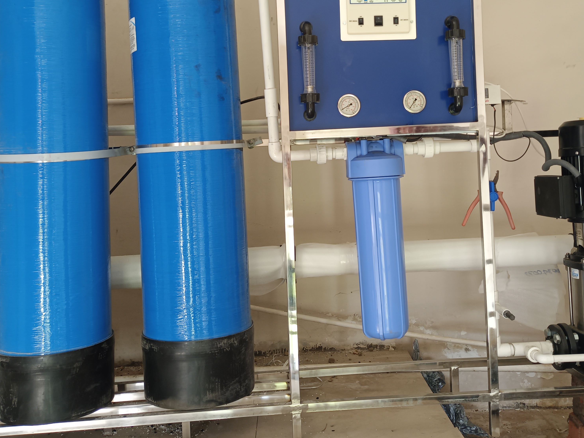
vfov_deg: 36.4
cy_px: 145
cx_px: 300
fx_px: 658
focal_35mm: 39
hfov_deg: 47.9
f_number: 1.79
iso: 1364
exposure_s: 1/50
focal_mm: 4.71
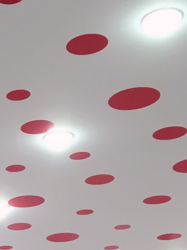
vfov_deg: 15.9
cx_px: -143
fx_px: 814
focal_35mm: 113
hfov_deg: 12.1
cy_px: 385
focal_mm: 4.15
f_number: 2.2
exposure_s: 1/40
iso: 25
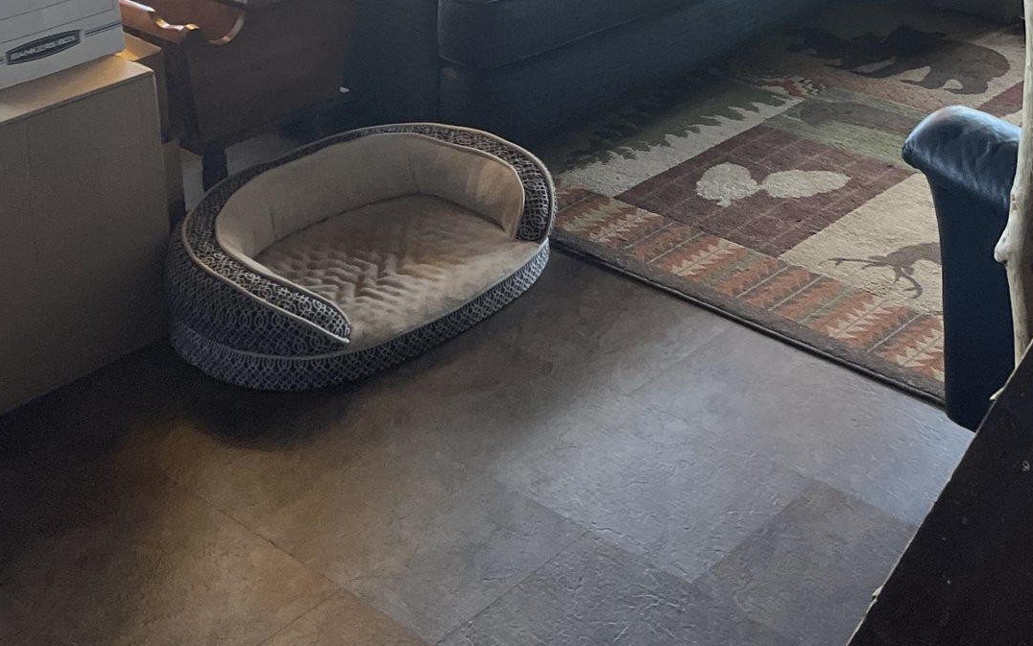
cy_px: -276
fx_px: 1661
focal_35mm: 59
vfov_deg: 19.6
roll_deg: +1.7
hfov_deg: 34.0
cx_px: 736
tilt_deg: -8.7
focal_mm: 5.1
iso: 64
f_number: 1.6
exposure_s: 1/120
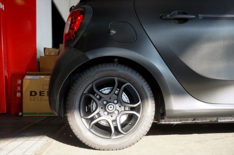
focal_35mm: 42
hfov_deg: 46.5
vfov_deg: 31.8
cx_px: 117
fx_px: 273
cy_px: 78
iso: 200
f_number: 5
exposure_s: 1/80
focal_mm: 28
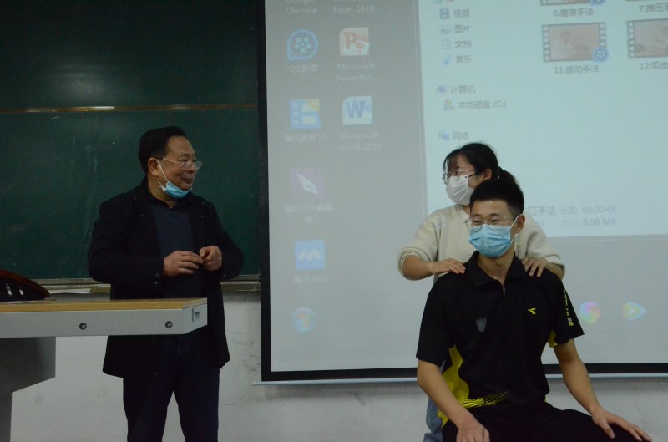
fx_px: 722
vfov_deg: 34.0
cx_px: 334
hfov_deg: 49.7
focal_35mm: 39
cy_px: 221
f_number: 6.3
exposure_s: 1/200
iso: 6400
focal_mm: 26
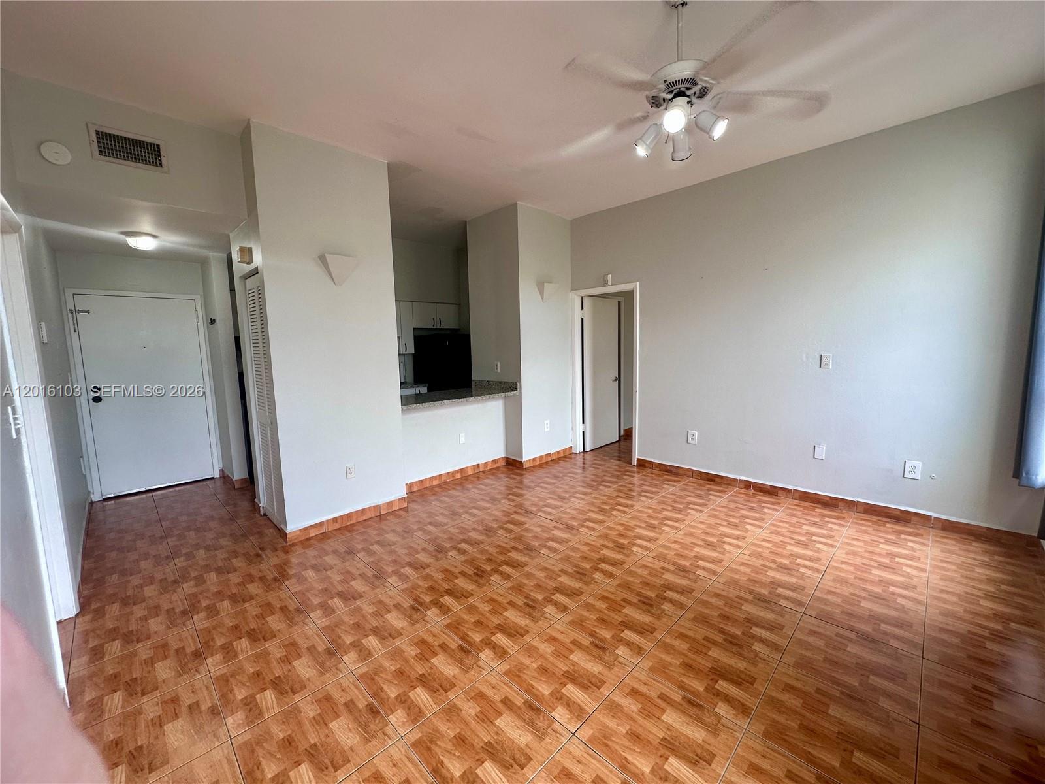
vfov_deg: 85.7
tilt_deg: -6.7
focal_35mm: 14
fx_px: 423
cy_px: 392
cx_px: 522
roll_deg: +1.3
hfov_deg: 102.1
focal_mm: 2.22
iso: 80
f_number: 2.2
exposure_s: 1/99
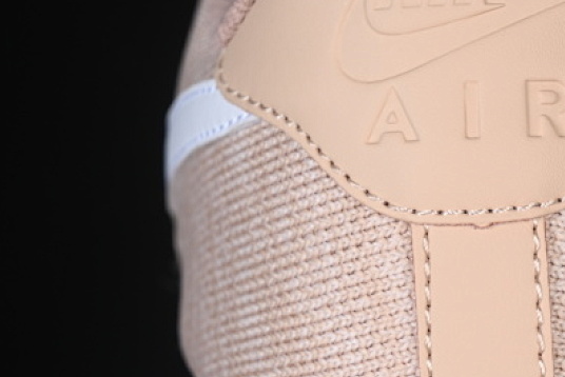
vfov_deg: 9.1
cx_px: 485
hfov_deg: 13.5
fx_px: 2371
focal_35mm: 151
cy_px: 236
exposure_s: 1/80
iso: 160
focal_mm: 50
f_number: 7.1
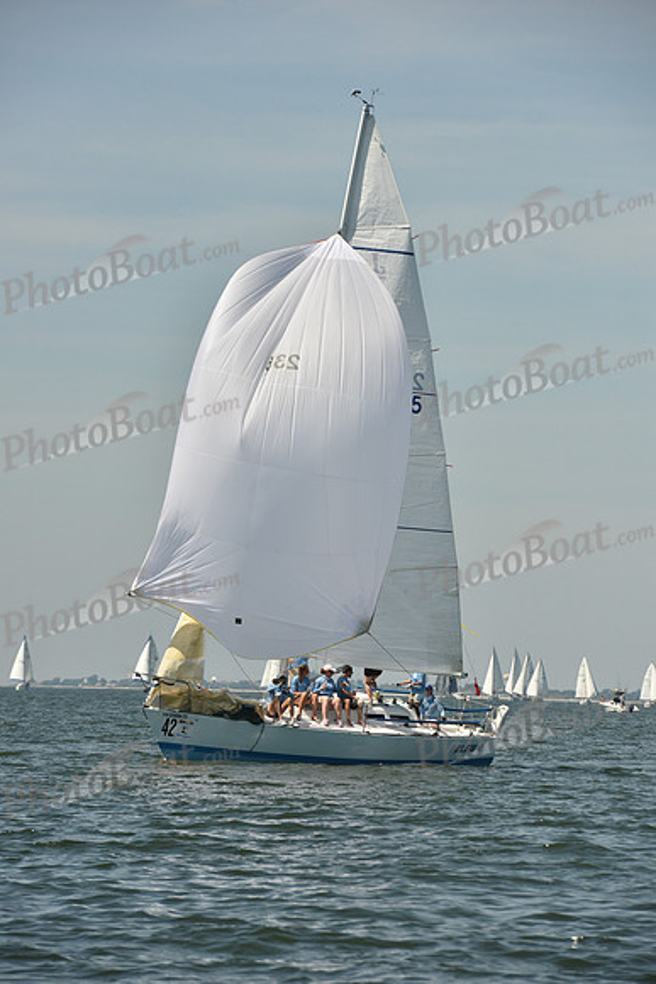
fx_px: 5463
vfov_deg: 10.3
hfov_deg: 6.9
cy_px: 492
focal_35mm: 200
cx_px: 328
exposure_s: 1/1250
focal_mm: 200
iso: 320
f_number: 10
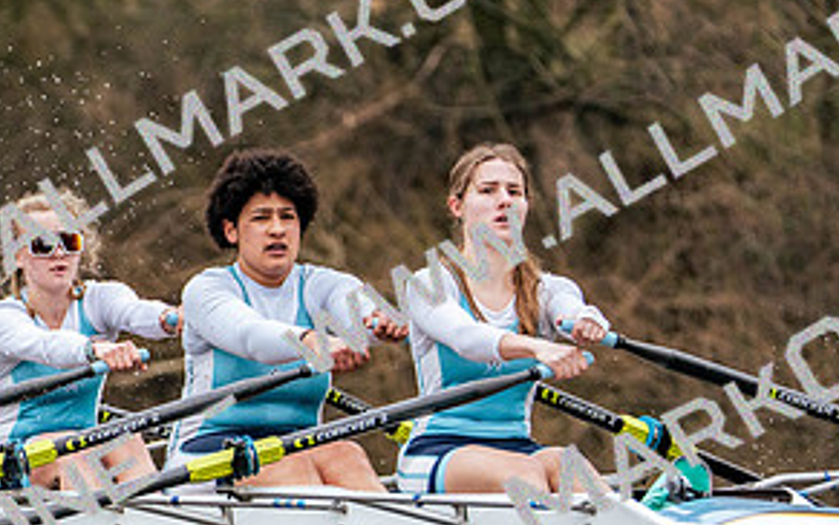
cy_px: 423
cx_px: 72
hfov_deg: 2.6
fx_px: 18616
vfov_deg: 1.6
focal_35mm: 814
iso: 3200
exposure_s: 1/2000
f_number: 6.3
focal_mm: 400
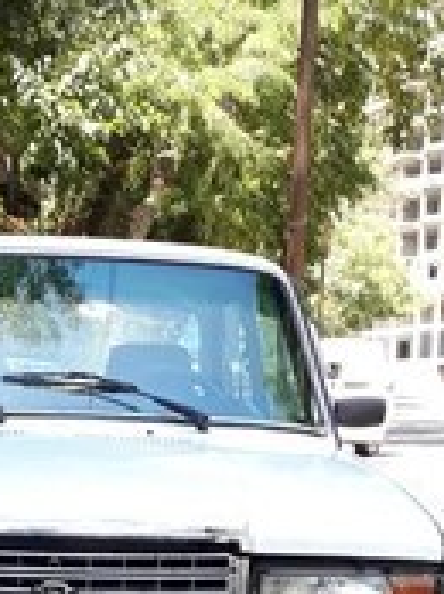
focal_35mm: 77
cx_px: 58
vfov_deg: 23.5
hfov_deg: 18.8
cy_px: 683
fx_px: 1320
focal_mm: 3.6
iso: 40
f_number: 1.9
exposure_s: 1/114
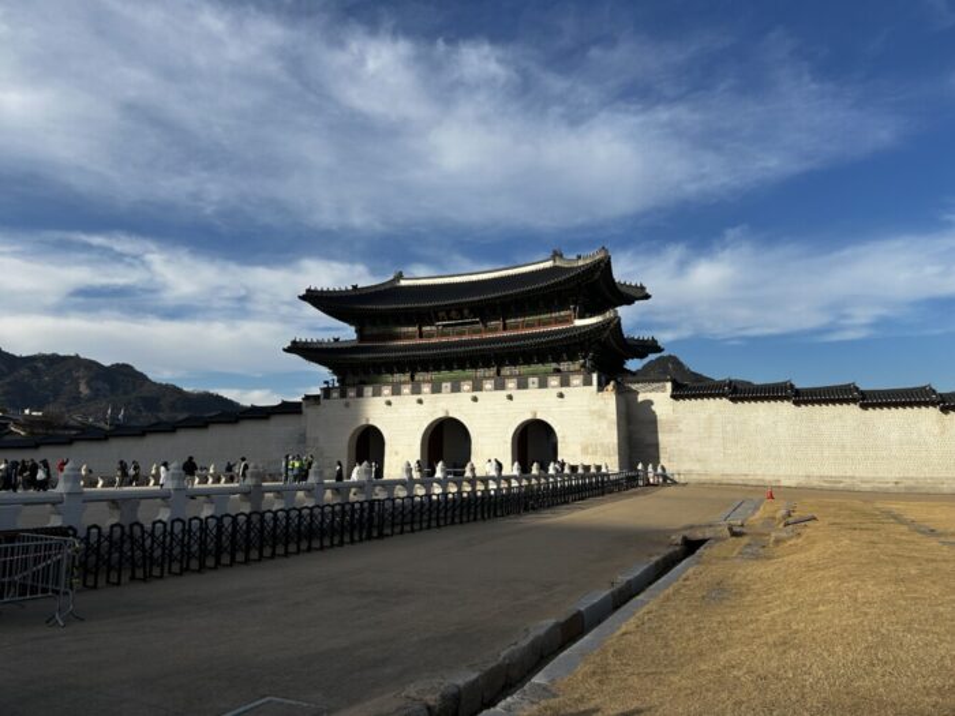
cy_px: 358
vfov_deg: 53.1
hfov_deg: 67.3
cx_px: 478
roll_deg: -0.6
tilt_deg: +8.5
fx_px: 717
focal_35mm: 26
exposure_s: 1/4444
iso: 50
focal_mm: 5.7
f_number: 1.5
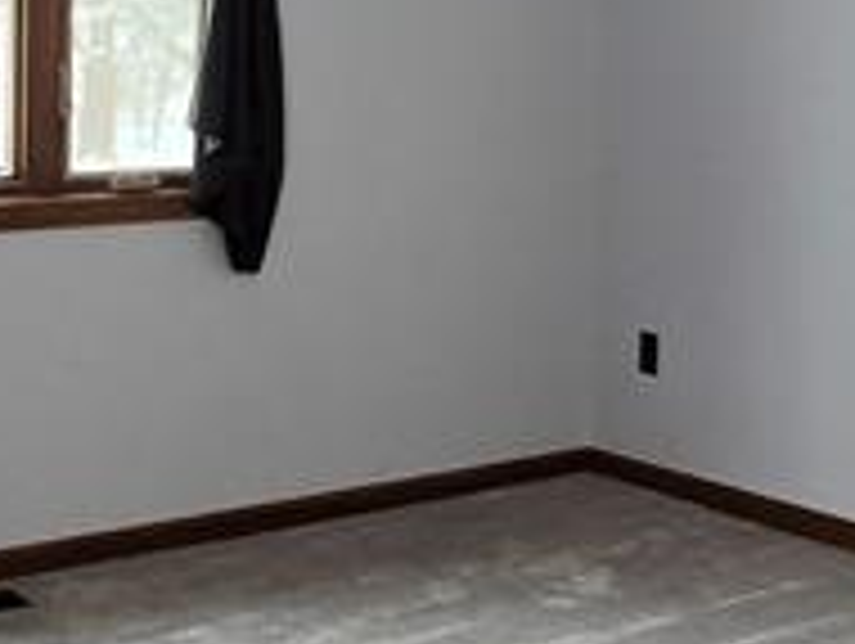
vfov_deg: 20.2
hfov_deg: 27.6
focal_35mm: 70
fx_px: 1731
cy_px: -36
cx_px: 549
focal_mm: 2.2
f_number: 2.2
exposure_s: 1/60
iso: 160
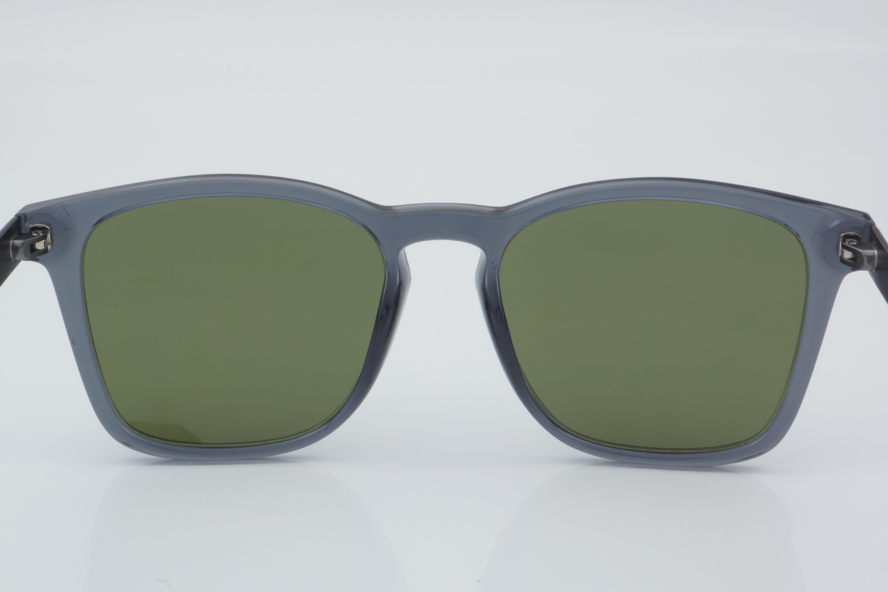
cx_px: 444
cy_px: 296
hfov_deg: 27.0
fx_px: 1850
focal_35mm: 75
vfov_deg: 18.2
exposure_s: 1/4
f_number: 32
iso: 100
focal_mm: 50
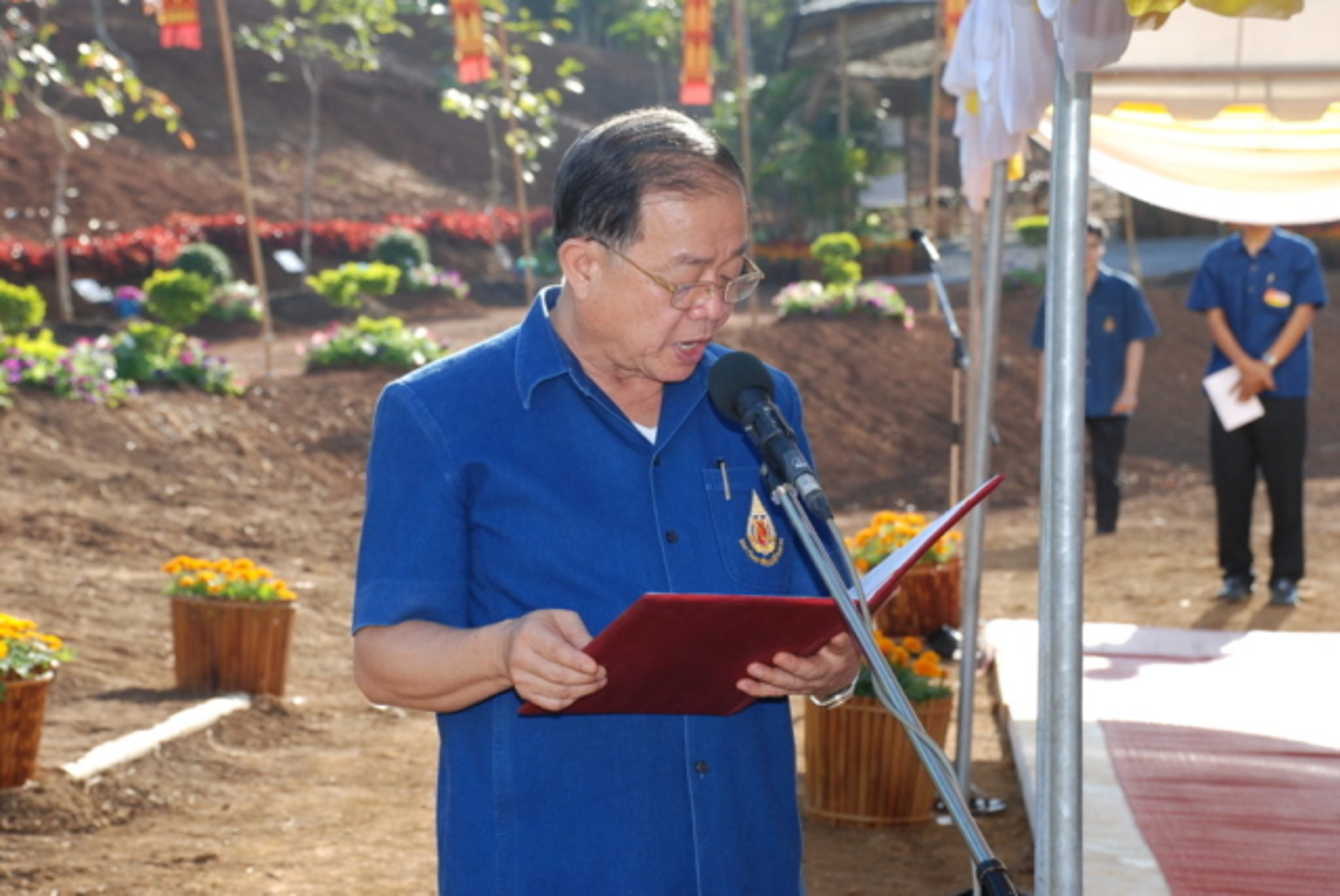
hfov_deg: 21.9
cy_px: 448
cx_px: 670
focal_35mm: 93
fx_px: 3465
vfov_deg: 14.7
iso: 200
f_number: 5.6
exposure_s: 1/125
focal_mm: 62
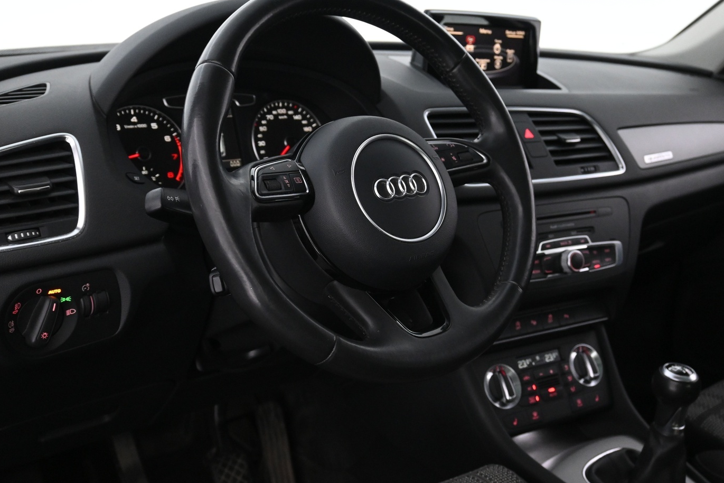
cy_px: 252
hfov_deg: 48.6
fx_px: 802
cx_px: 372
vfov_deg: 33.5
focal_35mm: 40
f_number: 4
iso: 2500
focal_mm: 22.5
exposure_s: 1/40
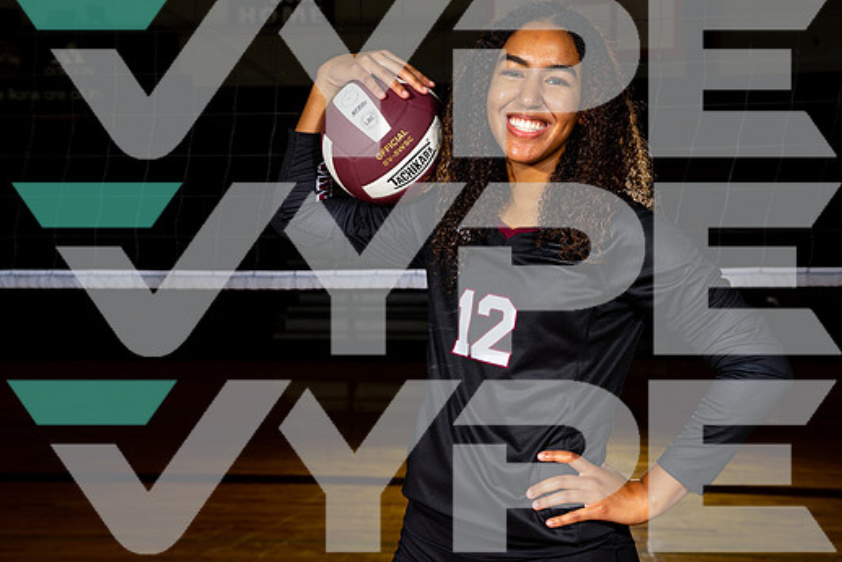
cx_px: 427
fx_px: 1497
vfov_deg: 21.3
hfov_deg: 31.4
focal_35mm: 64
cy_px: 270
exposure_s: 1/125
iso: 100
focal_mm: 57
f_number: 8
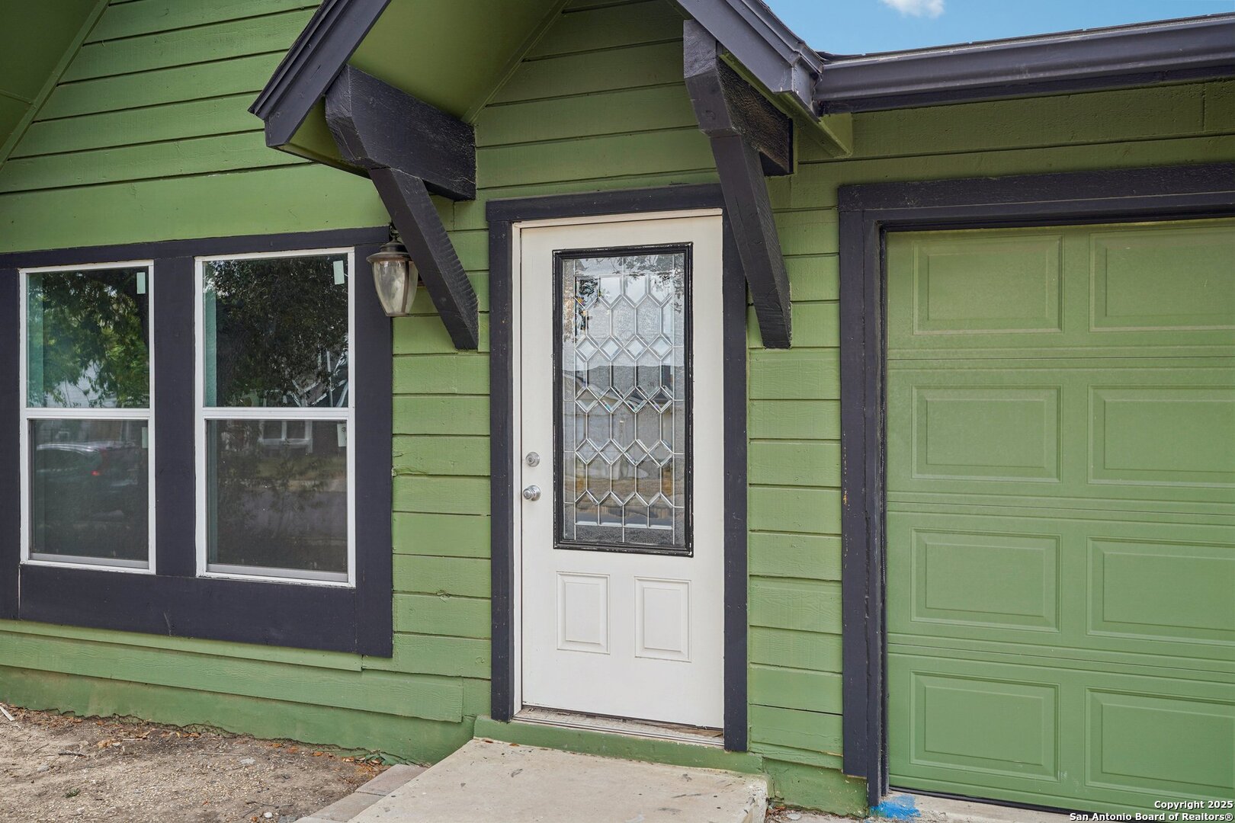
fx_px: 1012
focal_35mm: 30
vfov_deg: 44.3
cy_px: 412
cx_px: 618
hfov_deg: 62.8
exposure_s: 1/50
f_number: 8
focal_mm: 29.5
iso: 100
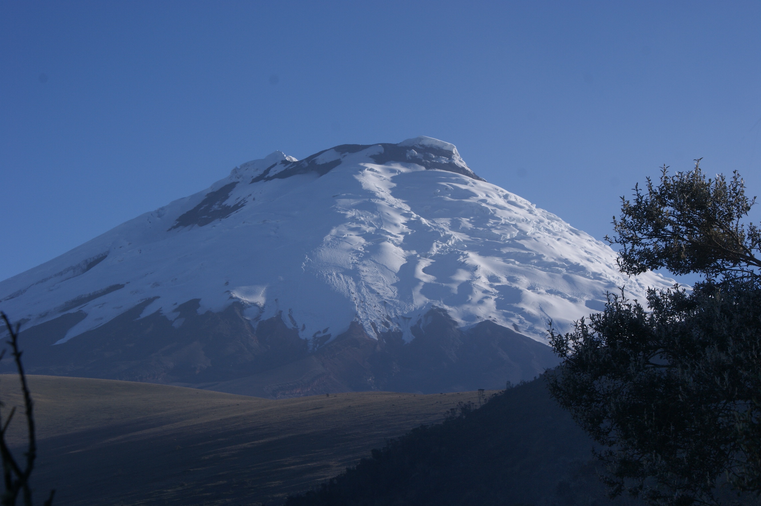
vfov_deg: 13.0
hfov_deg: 19.5
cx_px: 380
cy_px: 253
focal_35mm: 105
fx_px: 2217
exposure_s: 1/250
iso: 100
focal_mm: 70
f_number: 13
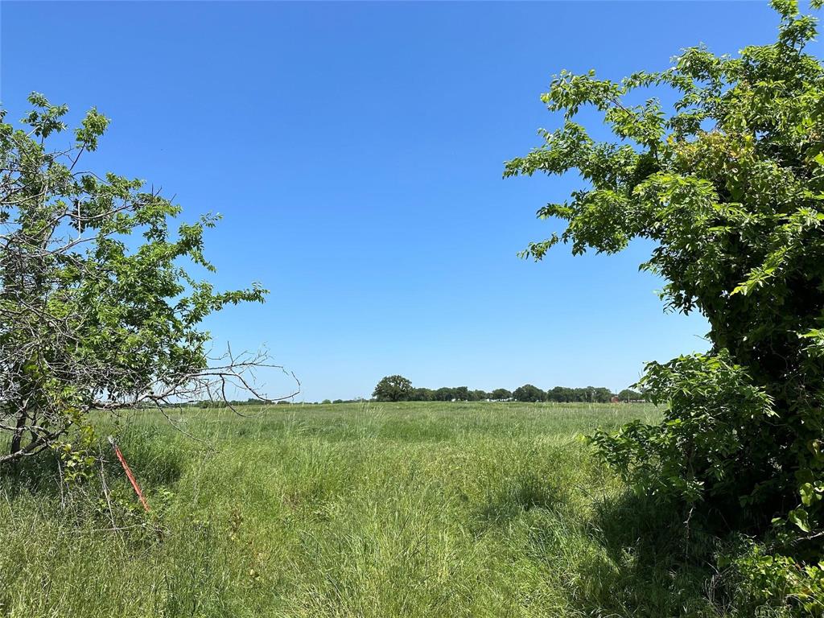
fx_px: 571
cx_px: 412
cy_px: 309
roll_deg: -0.6
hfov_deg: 71.6
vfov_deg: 56.8
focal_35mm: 24
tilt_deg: +10.2
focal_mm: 6.86
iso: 80
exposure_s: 1/4762
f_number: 1.78
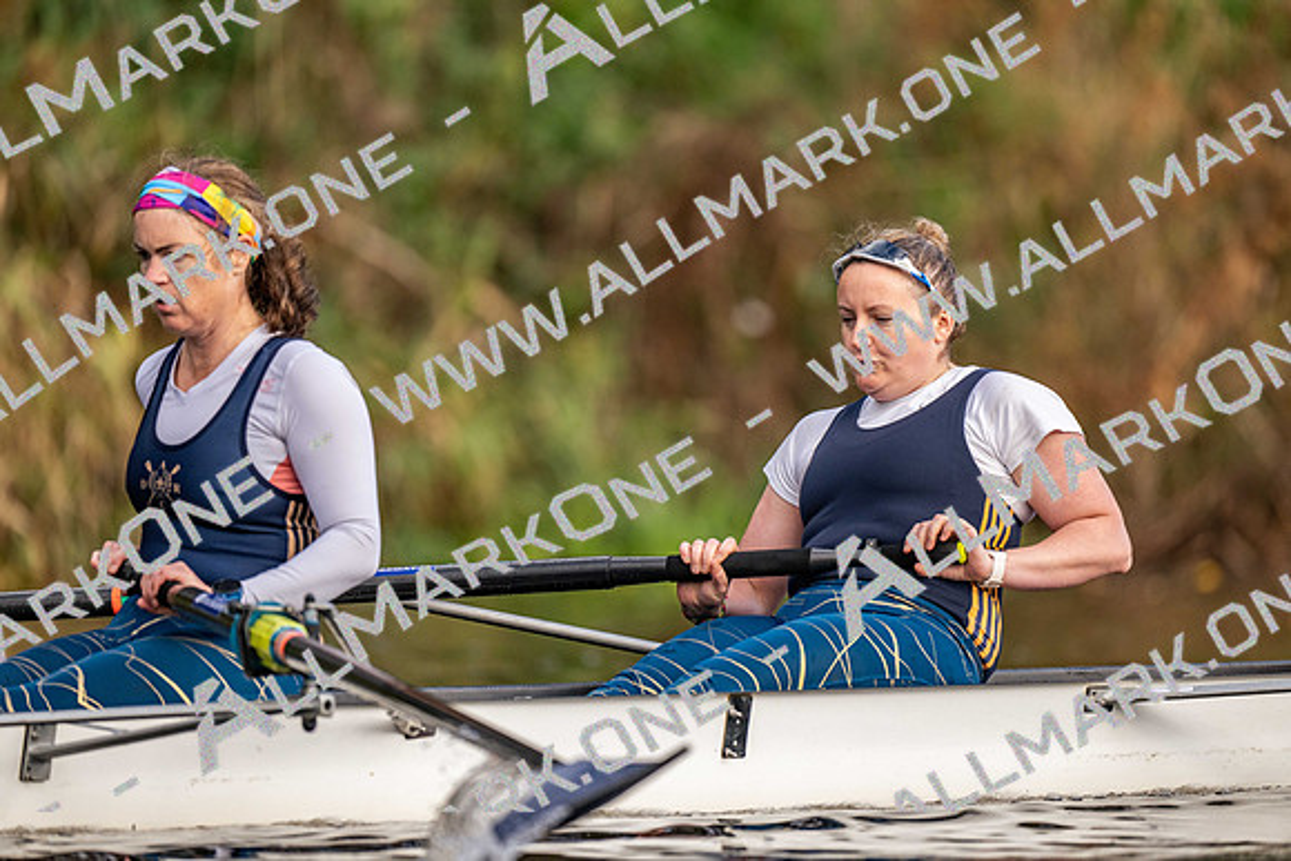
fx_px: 21521
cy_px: 430
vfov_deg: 2.3
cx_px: 646
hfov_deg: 3.4
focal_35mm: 600
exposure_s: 1/2500
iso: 1100
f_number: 4
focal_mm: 600
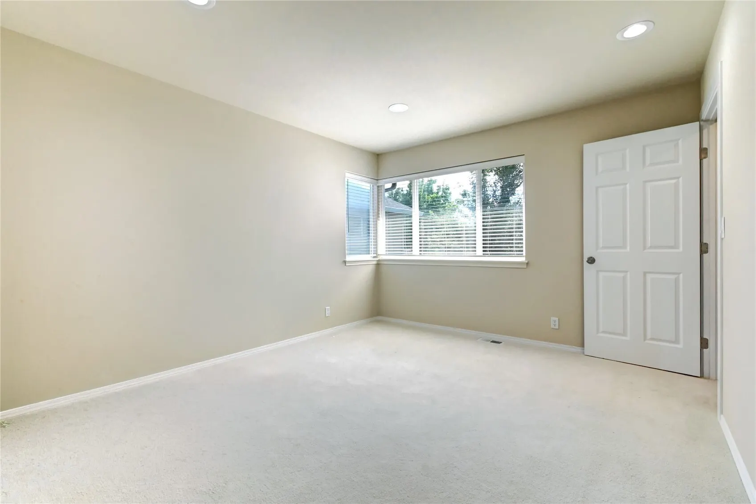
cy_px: 252
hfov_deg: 100.4
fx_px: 315
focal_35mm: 15
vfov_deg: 77.3
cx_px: 378
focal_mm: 10
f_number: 11
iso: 3200
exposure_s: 1/50
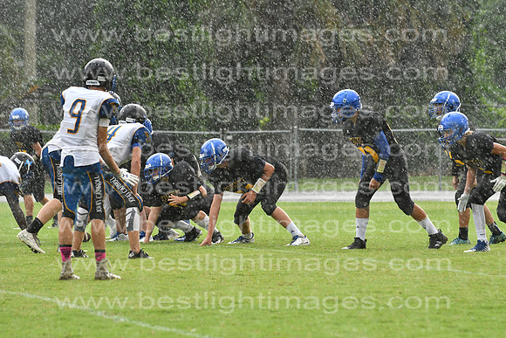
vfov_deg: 6.5
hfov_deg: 9.8
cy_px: 169
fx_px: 2952
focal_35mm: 210
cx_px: 253
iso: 1000
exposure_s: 1/640
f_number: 4.5
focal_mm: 140
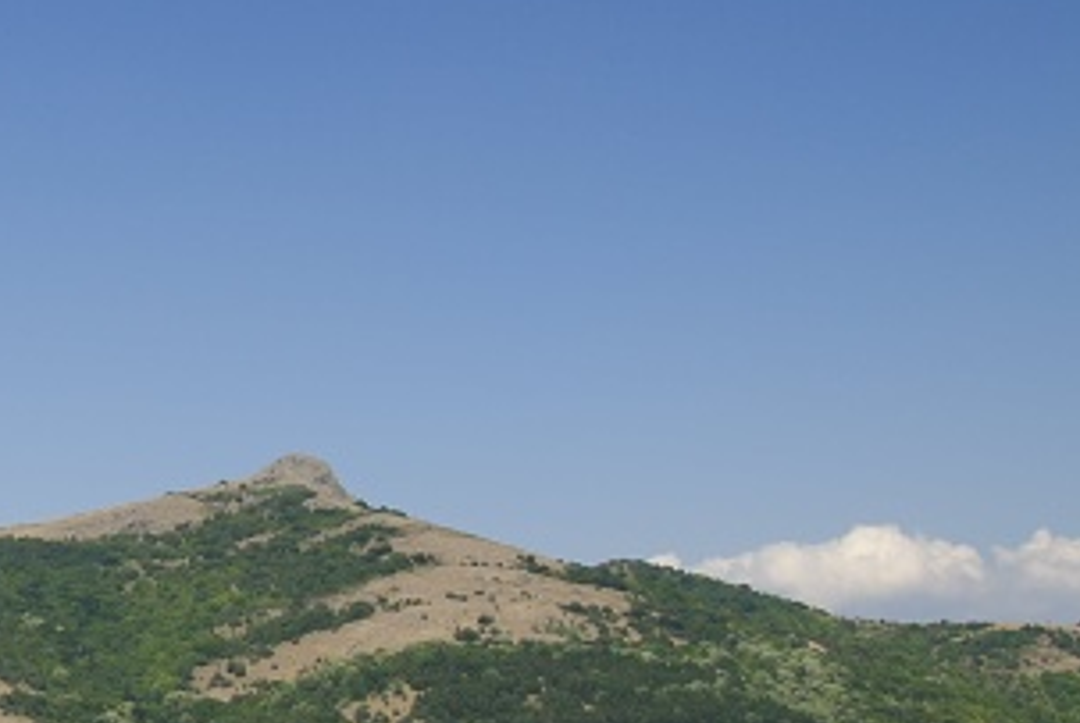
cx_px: -217
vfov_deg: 14.4
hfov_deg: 20.1
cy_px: 545
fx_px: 2854
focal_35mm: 95
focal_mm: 24
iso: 100
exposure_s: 1/100
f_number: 10
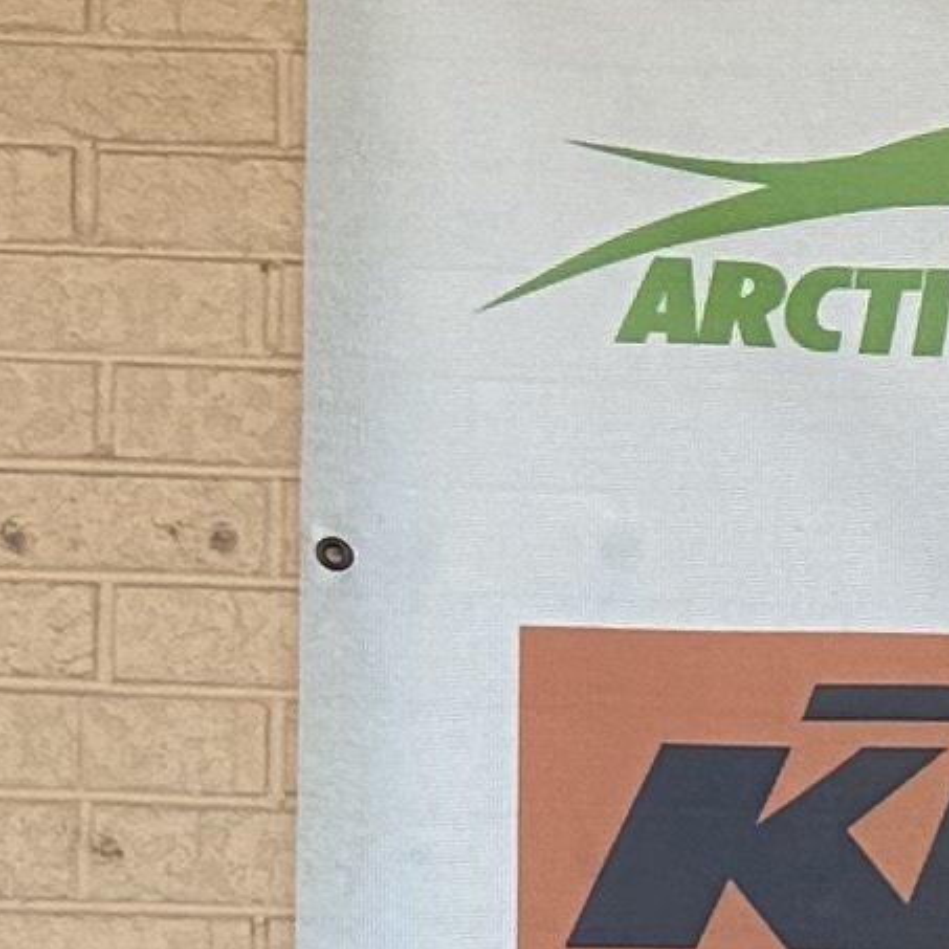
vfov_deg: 8.4
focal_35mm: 189
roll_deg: +0.8
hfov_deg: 7.5
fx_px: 5862
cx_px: 3352
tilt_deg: +4.6
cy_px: 2309
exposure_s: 1/1095
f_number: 1.78
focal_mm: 6.86
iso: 80
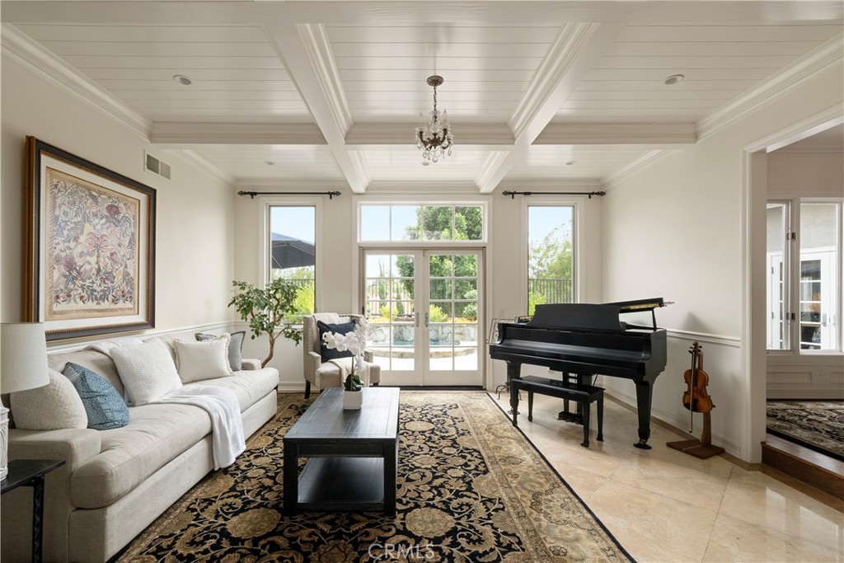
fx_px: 352
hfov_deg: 100.4
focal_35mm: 15
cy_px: 282
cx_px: 422
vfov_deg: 77.3
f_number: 14
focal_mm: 15
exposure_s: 1/13
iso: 640
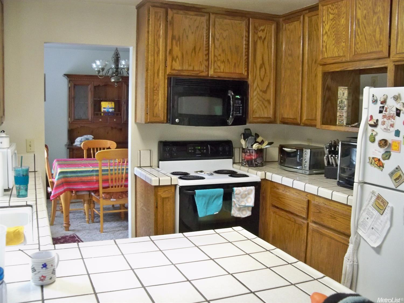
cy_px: 152
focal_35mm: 35
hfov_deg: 52.6
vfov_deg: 40.7
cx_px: 202
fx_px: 408
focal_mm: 6.2
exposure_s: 1/15
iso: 400
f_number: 3.5
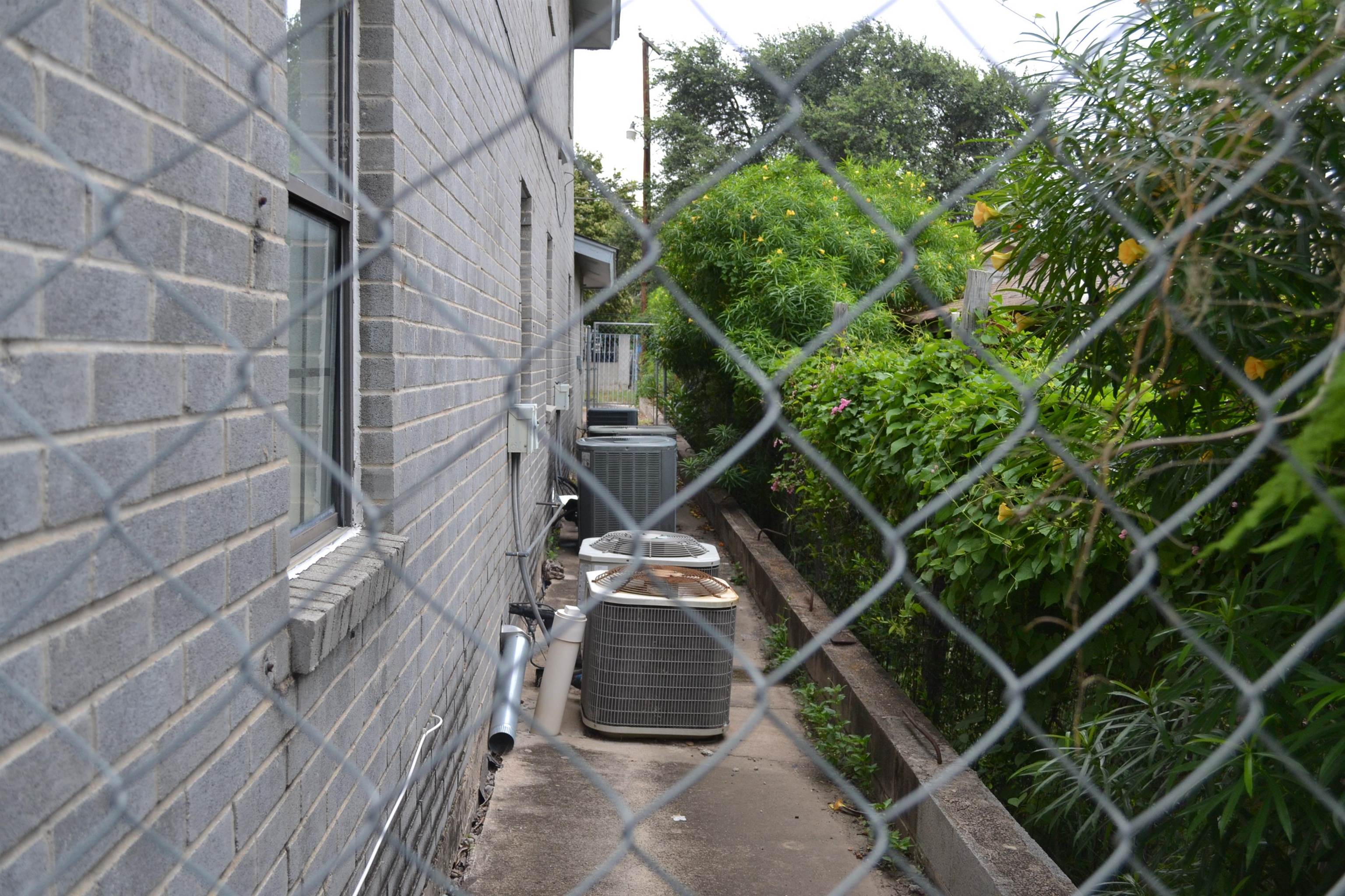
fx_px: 1345
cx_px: 672
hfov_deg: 53.1
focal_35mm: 36
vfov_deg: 36.9
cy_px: 448
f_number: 5.6
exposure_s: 1/125
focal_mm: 24
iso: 360
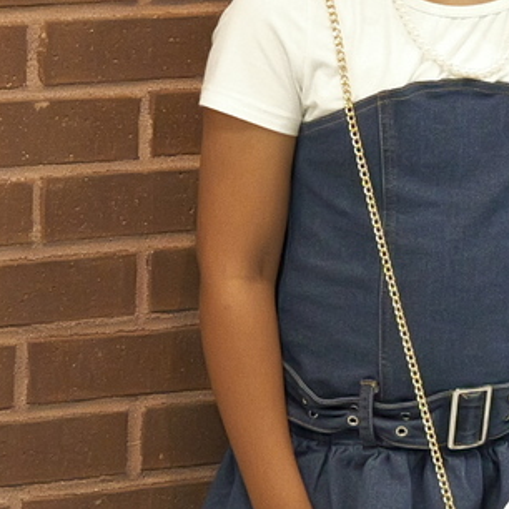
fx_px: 4026
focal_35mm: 242
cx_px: 567
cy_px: -57
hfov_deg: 7.2
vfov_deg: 7.2
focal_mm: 41
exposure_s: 1/250
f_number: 5.3
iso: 6400
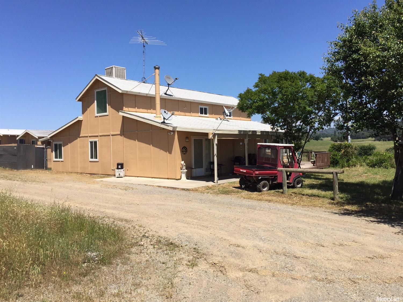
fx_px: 338
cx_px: 202
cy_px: 151
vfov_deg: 48.2
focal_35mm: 29
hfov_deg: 61.7
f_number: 2.2
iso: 32
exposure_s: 1/1980
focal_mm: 4.15
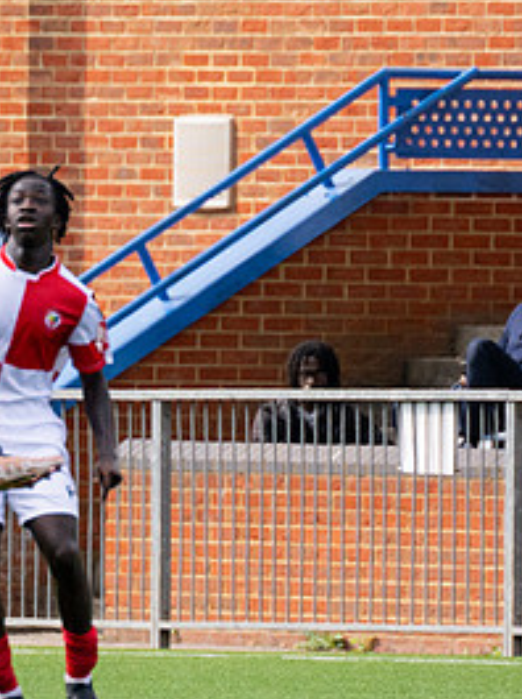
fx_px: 24871
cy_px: 818
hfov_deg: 1.2
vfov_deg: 1.6
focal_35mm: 1234
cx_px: 69
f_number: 4
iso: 400
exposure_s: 1/2000
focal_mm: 280
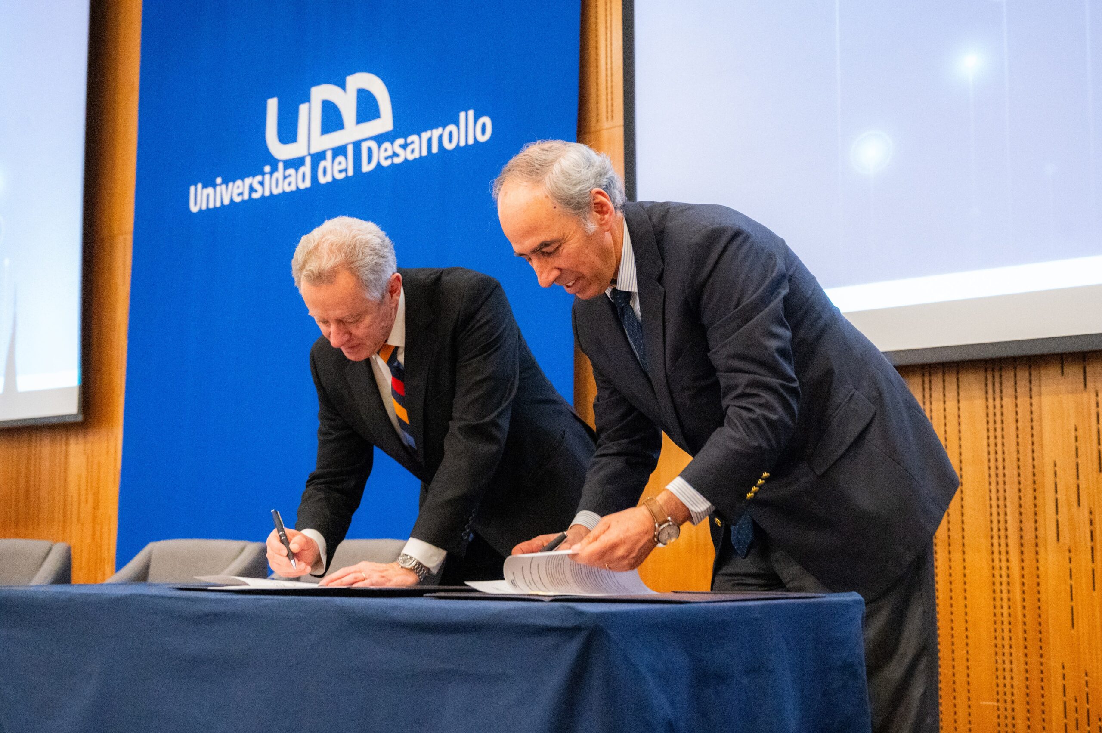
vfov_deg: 28.2
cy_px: 366
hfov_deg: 41.3
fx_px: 1460
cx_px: 551
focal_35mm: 48
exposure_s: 1/200
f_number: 4
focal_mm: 46
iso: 25600
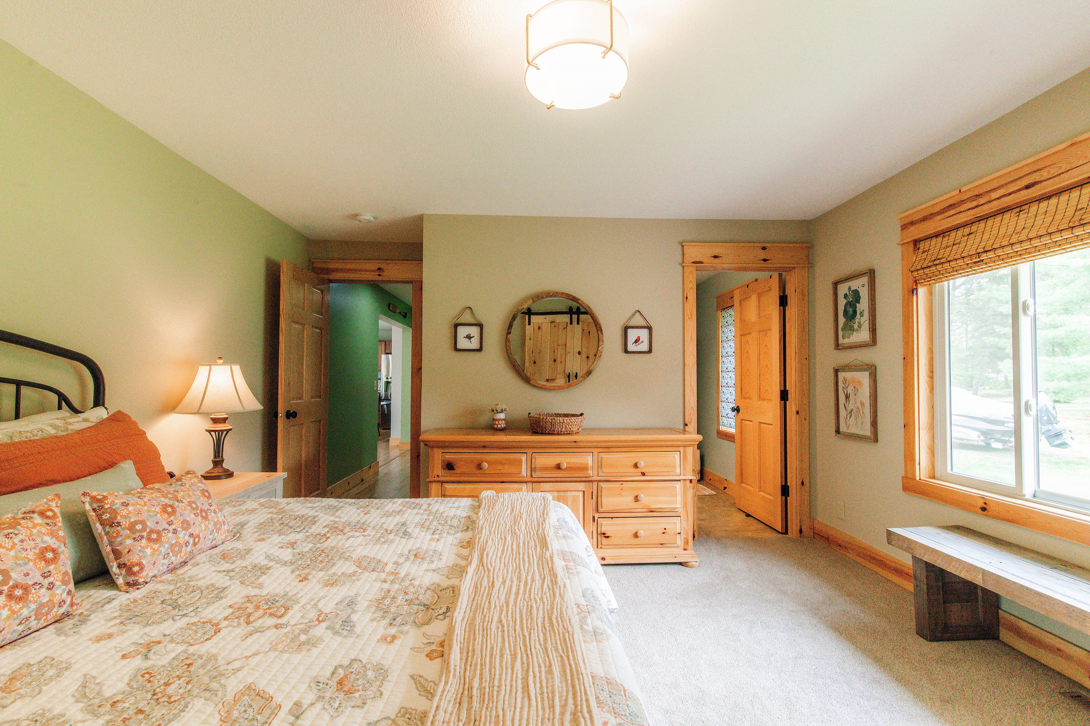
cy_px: 363
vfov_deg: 77.3
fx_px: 454
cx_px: 545
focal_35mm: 15
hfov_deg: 100.4
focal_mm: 15
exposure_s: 1/60
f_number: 13
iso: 4000
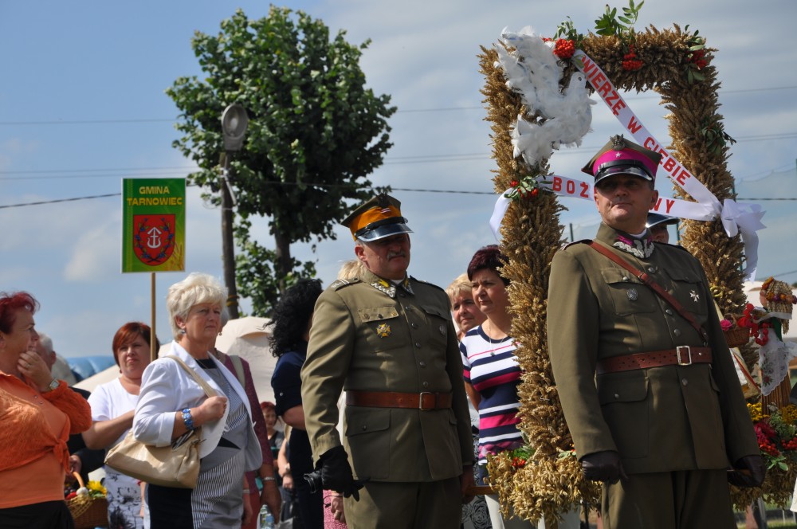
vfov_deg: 10.1
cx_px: 398
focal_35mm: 135
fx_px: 2985
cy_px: 264
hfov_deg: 15.2
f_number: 10
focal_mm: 90
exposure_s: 1/400
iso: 200
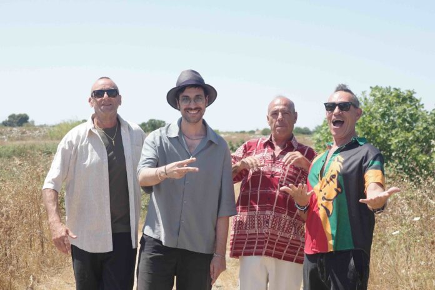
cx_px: 218
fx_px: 858
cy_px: 145
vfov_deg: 19.2
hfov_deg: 28.5
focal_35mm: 71
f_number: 2.8
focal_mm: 26
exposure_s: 1/500
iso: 200
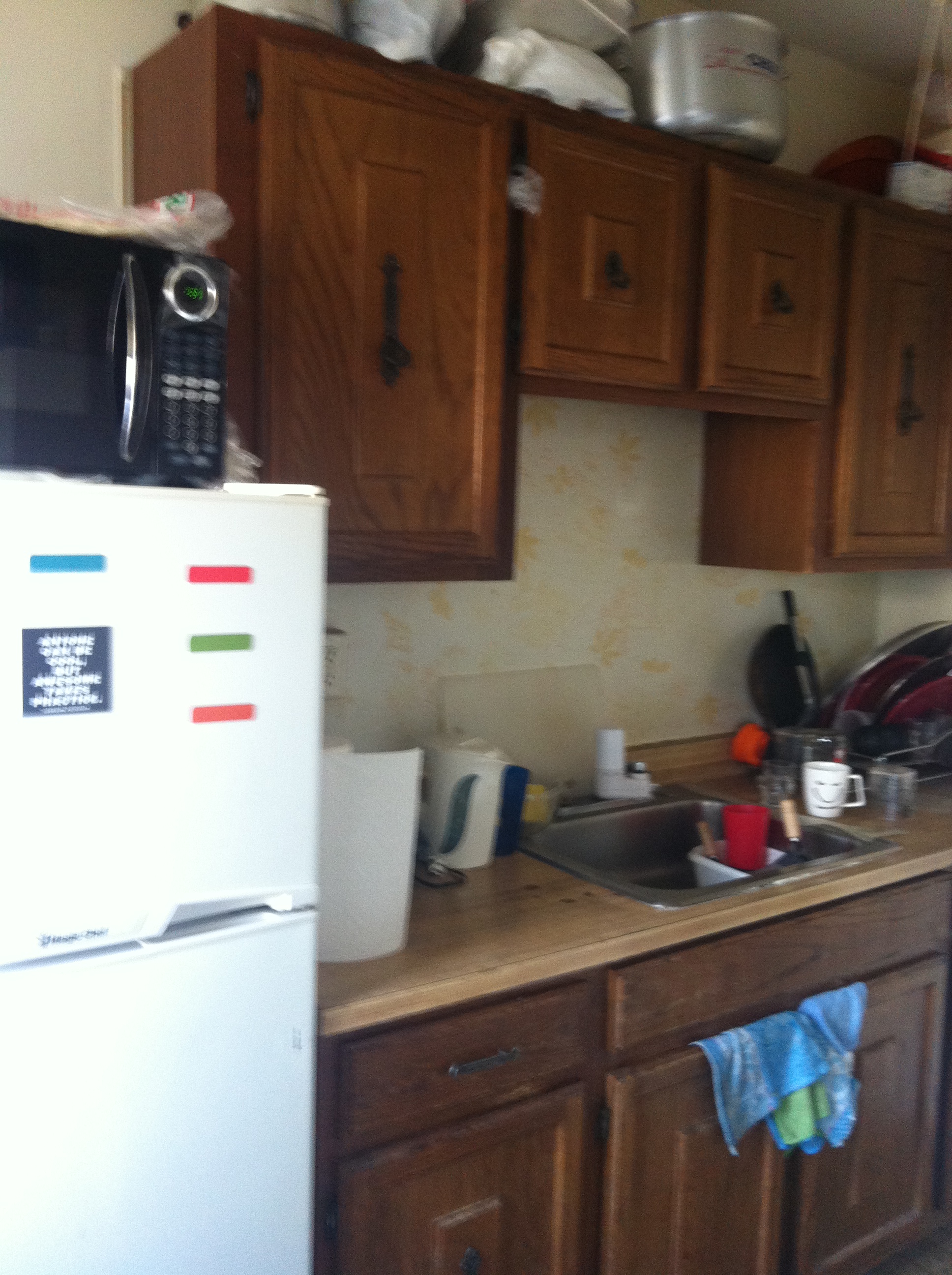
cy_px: 638
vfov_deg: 52.7
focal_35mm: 35
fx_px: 1287
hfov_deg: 40.6
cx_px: 476
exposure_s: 1/15
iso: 200
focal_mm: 3.85
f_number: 2.8
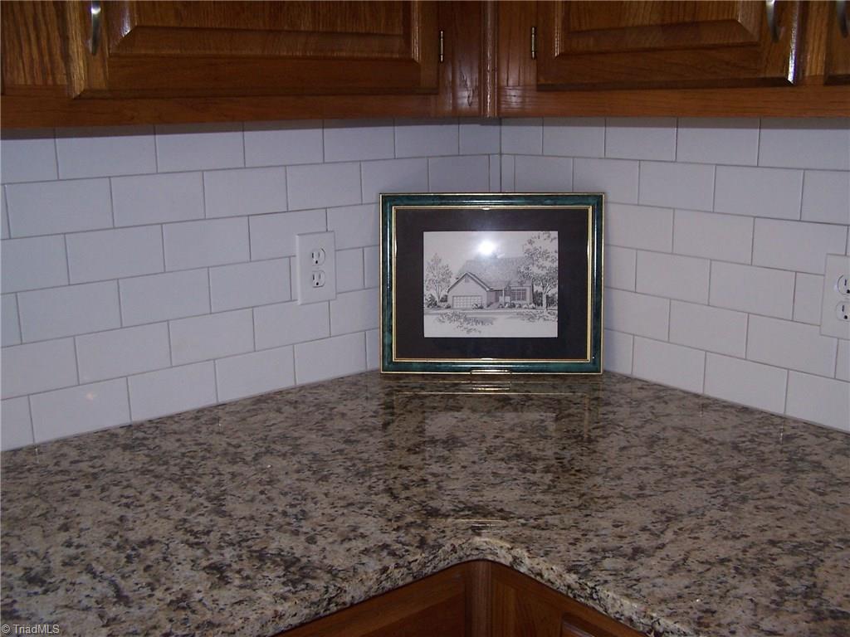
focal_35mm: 38
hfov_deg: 49.0
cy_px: 318
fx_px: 933
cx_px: 425
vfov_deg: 37.7
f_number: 2.8
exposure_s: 1/60
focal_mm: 6.3
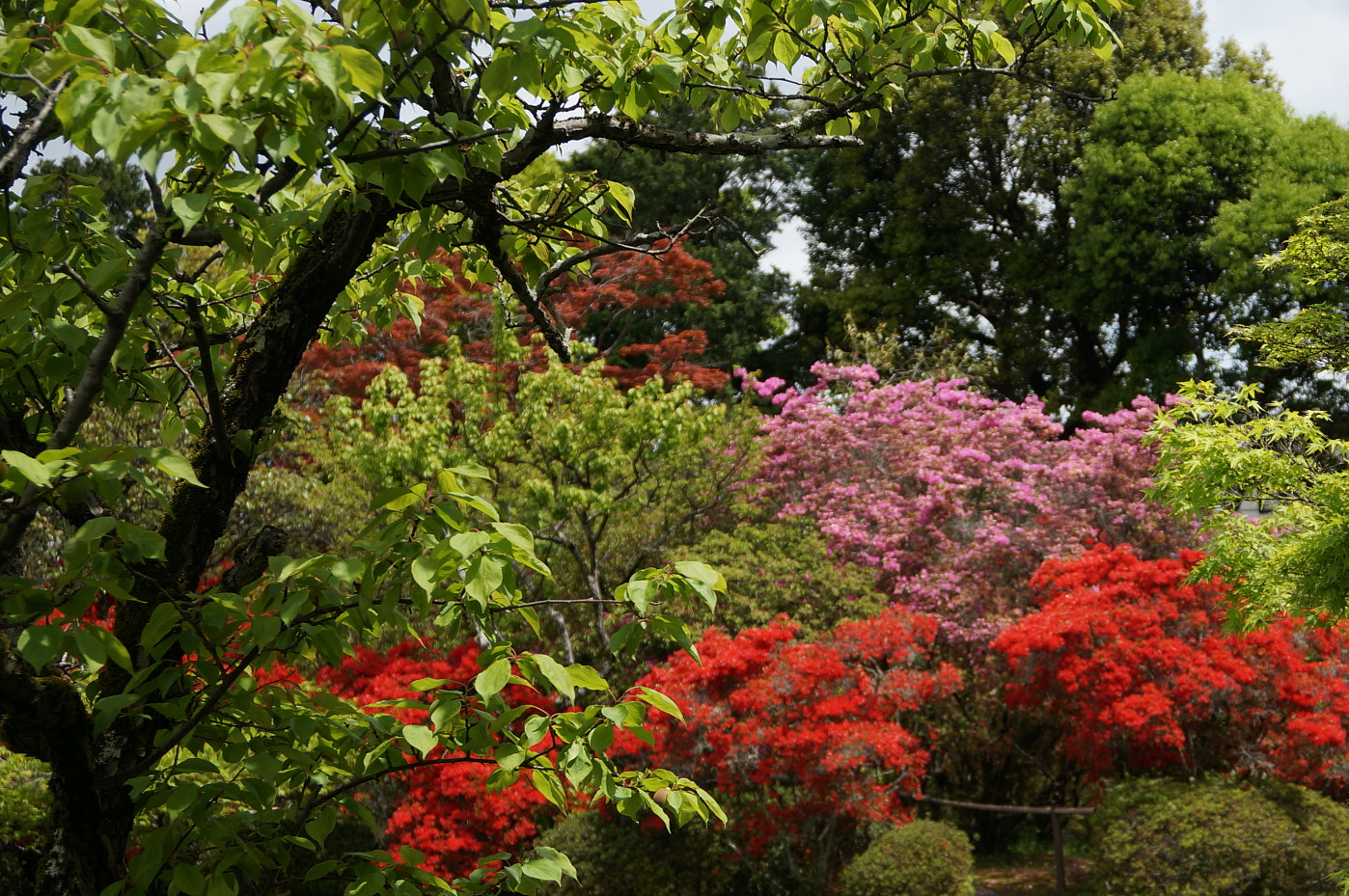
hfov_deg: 31.1
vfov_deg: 21.3
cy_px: 470
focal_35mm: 64
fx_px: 2386
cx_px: 973
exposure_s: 1/800
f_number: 4.5
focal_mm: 29
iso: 100
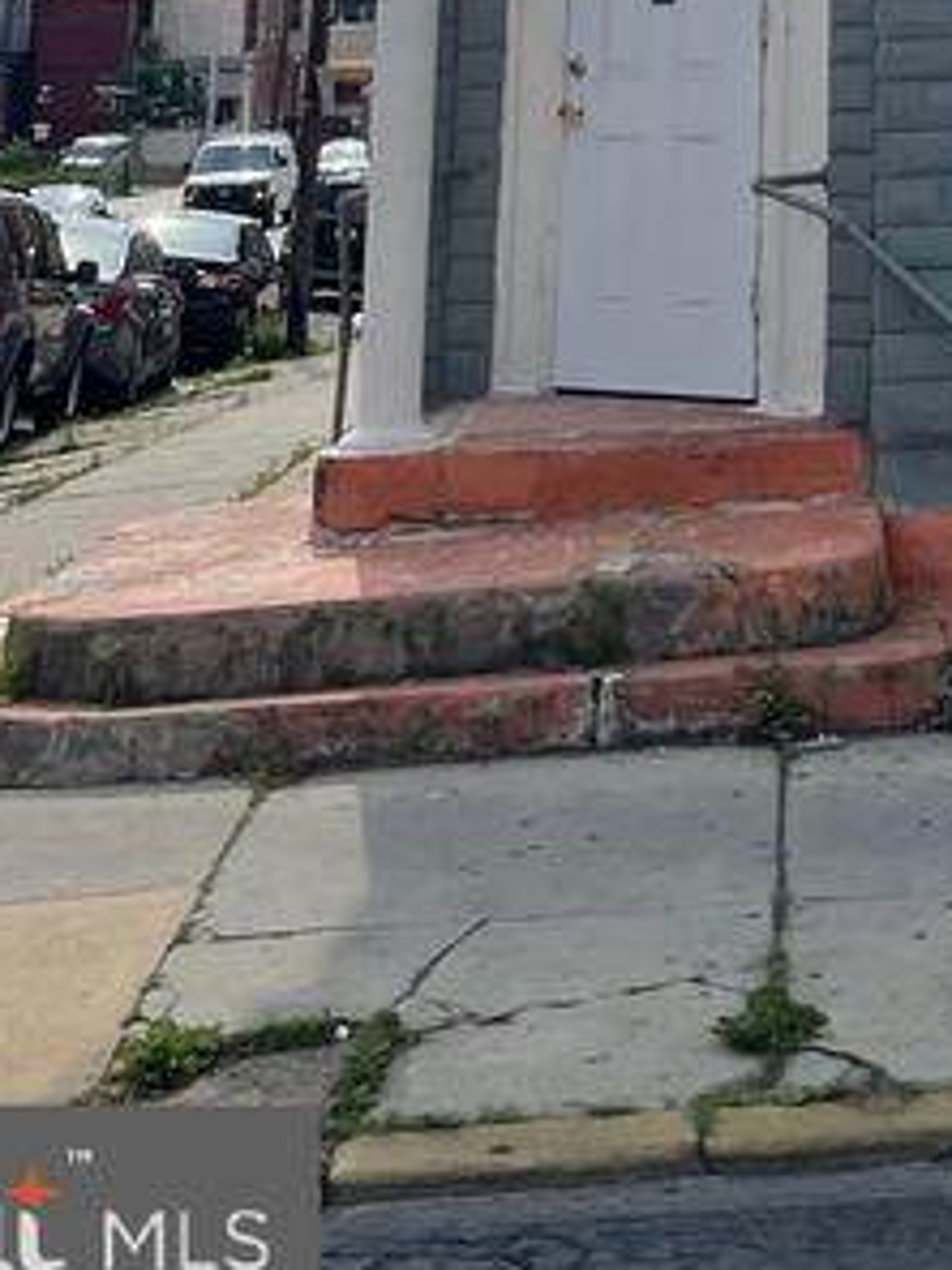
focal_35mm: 95
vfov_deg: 17.2
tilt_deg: +18.2
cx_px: 1304
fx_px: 3484
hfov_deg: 14.8
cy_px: -965
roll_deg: +2.4
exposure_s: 1/6494
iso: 32
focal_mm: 4.2
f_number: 1.6
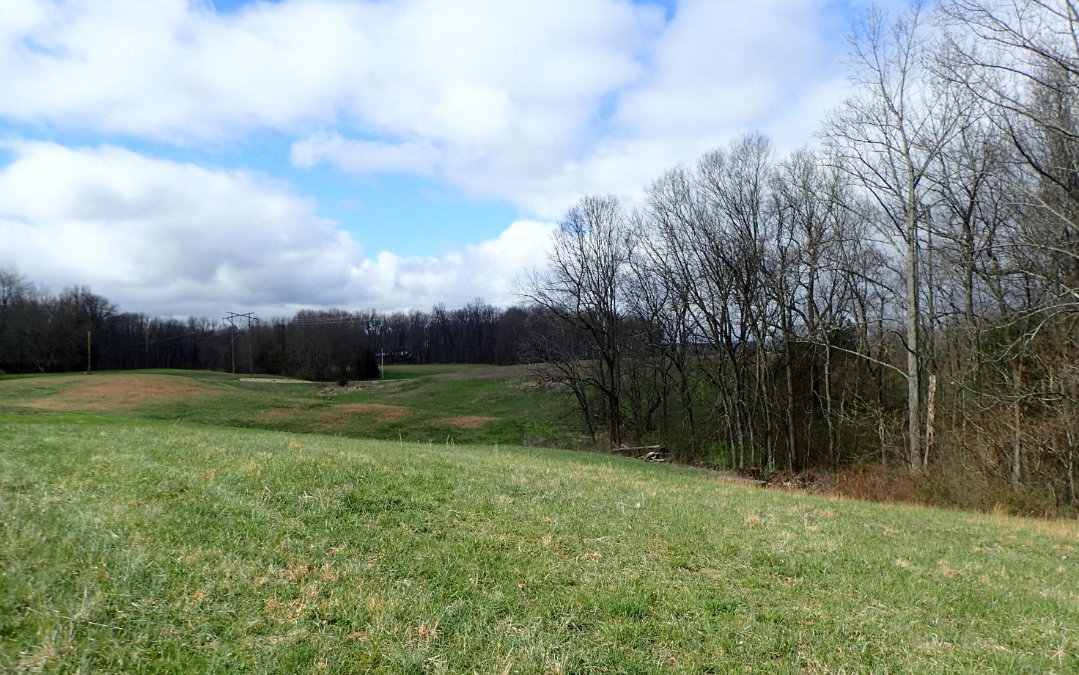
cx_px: 545
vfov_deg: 46.0
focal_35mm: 27
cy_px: 367
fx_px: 794
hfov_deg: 68.4
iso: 100
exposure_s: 1/160
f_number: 8
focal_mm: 4.5
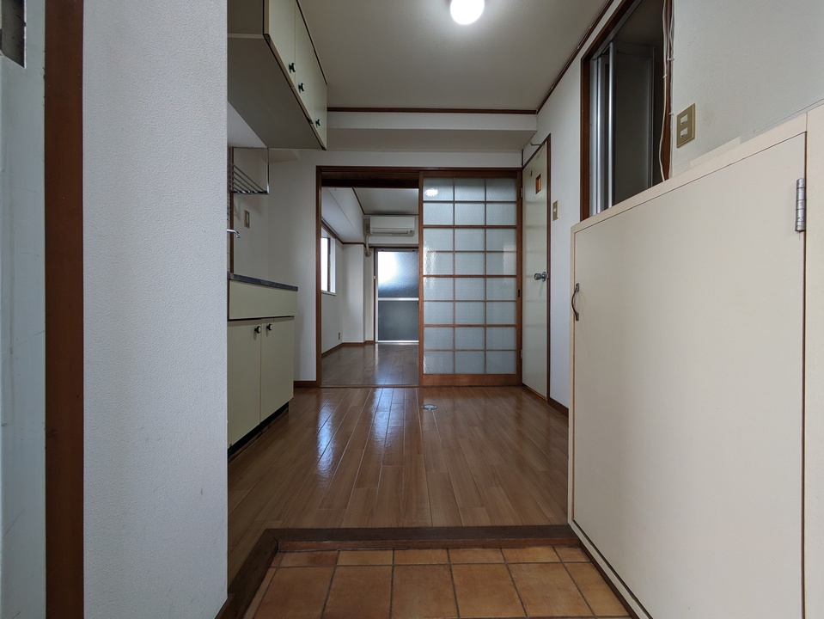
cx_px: 412
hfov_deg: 102.0
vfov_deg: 85.7
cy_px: 310
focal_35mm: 14
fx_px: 333
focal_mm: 1.83
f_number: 2.2
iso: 62
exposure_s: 1/40
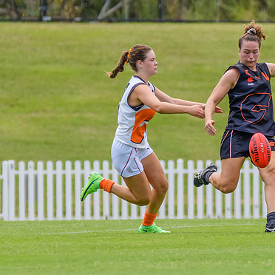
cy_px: 149
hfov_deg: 1.6
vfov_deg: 1.6
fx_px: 9842
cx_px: 260
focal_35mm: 1095
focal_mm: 380
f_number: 7.1
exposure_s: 1/1600
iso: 800
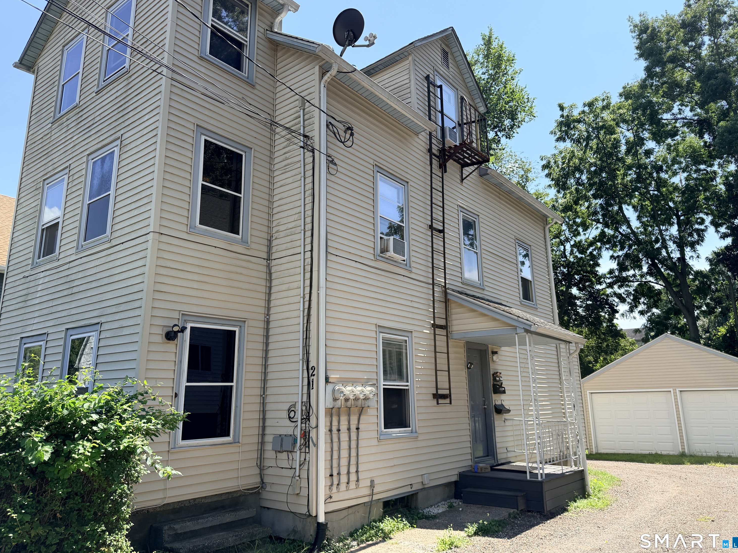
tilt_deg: +14.8
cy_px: 266
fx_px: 533
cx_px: 370
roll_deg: +1.3
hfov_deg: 69.4
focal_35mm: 25
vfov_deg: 54.9
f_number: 1.78
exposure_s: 1/2703
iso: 100
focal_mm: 6.76
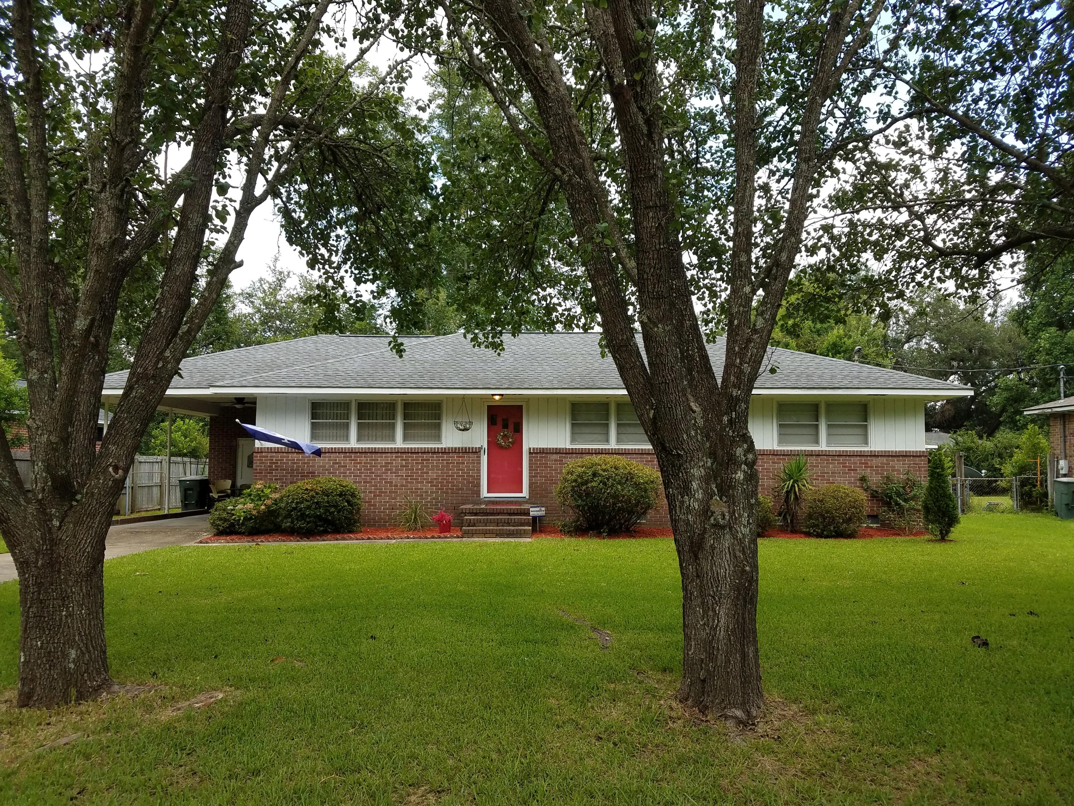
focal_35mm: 26
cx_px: 537
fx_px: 807
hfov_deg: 67.3
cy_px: 403
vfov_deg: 53.1
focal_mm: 4.2
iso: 40
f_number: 1.7
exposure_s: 1/608
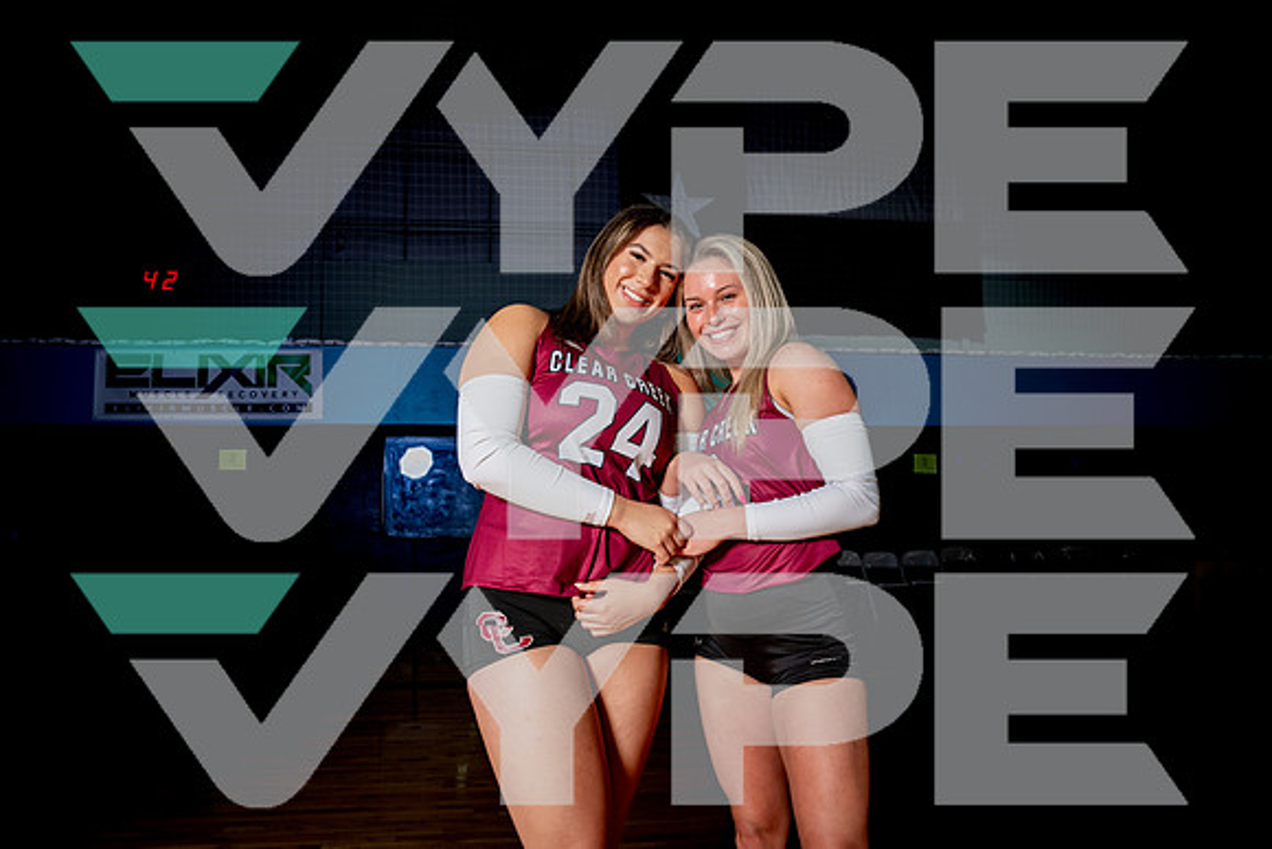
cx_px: 636
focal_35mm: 25
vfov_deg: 51.4
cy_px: 424
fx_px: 882
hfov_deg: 71.6
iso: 250
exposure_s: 1/200
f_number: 5
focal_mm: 24
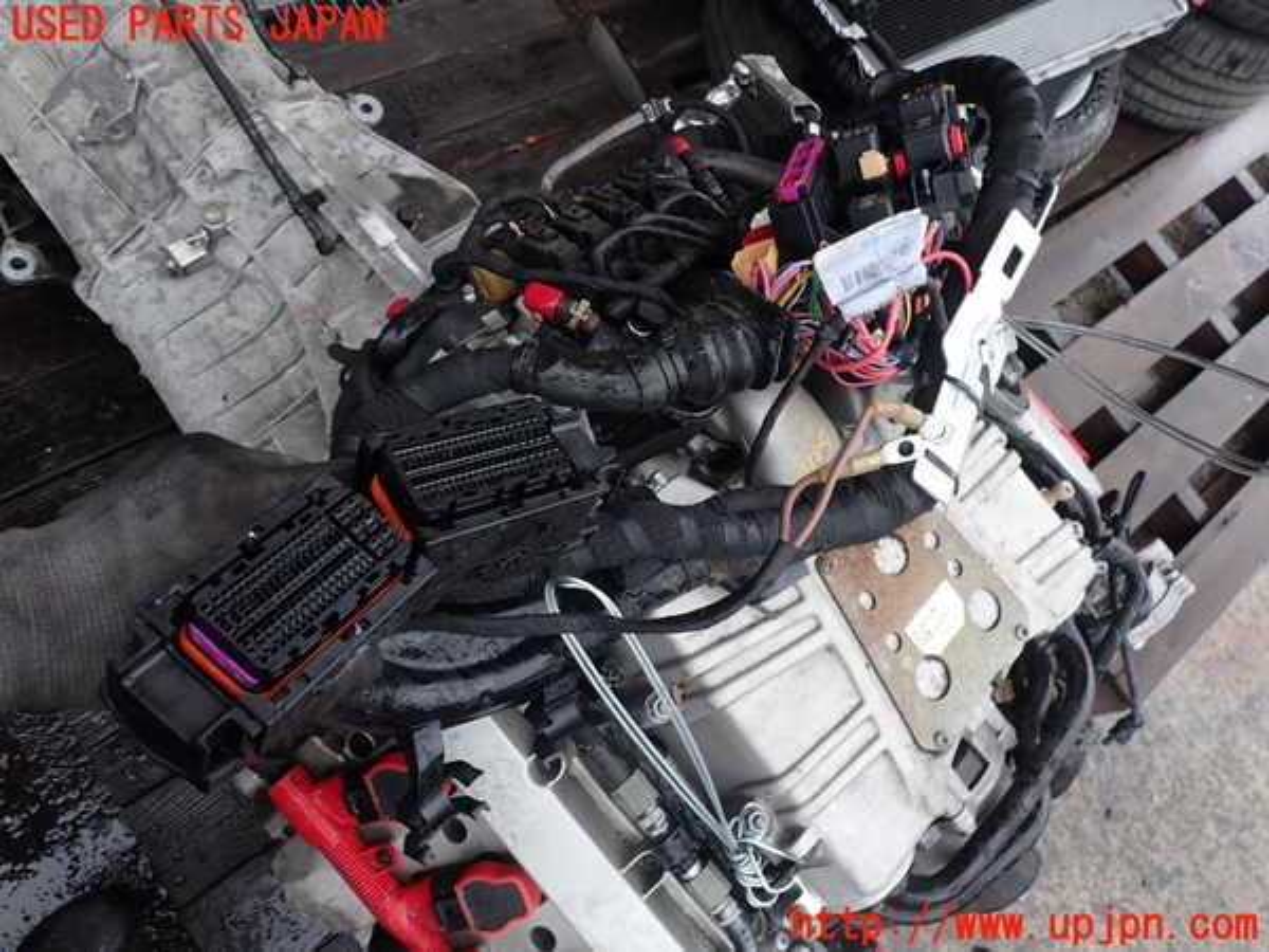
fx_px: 916
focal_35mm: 25
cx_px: 634
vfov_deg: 54.9
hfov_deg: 69.4
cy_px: 476
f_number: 2.8
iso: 100
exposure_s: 1/80
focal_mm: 4.5
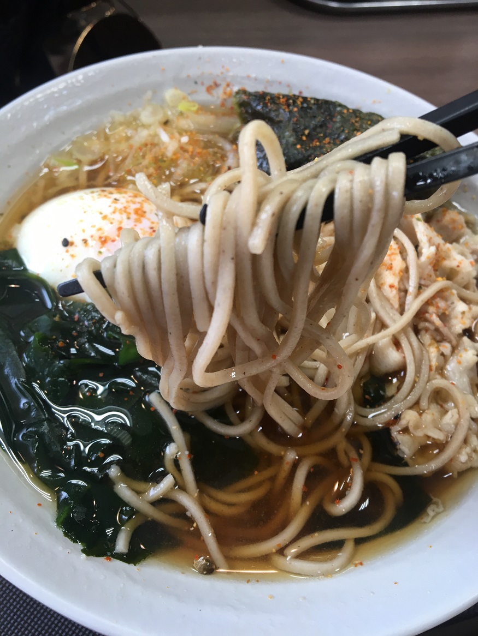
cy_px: 318
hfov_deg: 48.2
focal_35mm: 29
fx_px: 534
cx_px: 239
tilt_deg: -57.6
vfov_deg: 61.6
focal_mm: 4.15
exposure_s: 1/33
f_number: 2.2
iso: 25
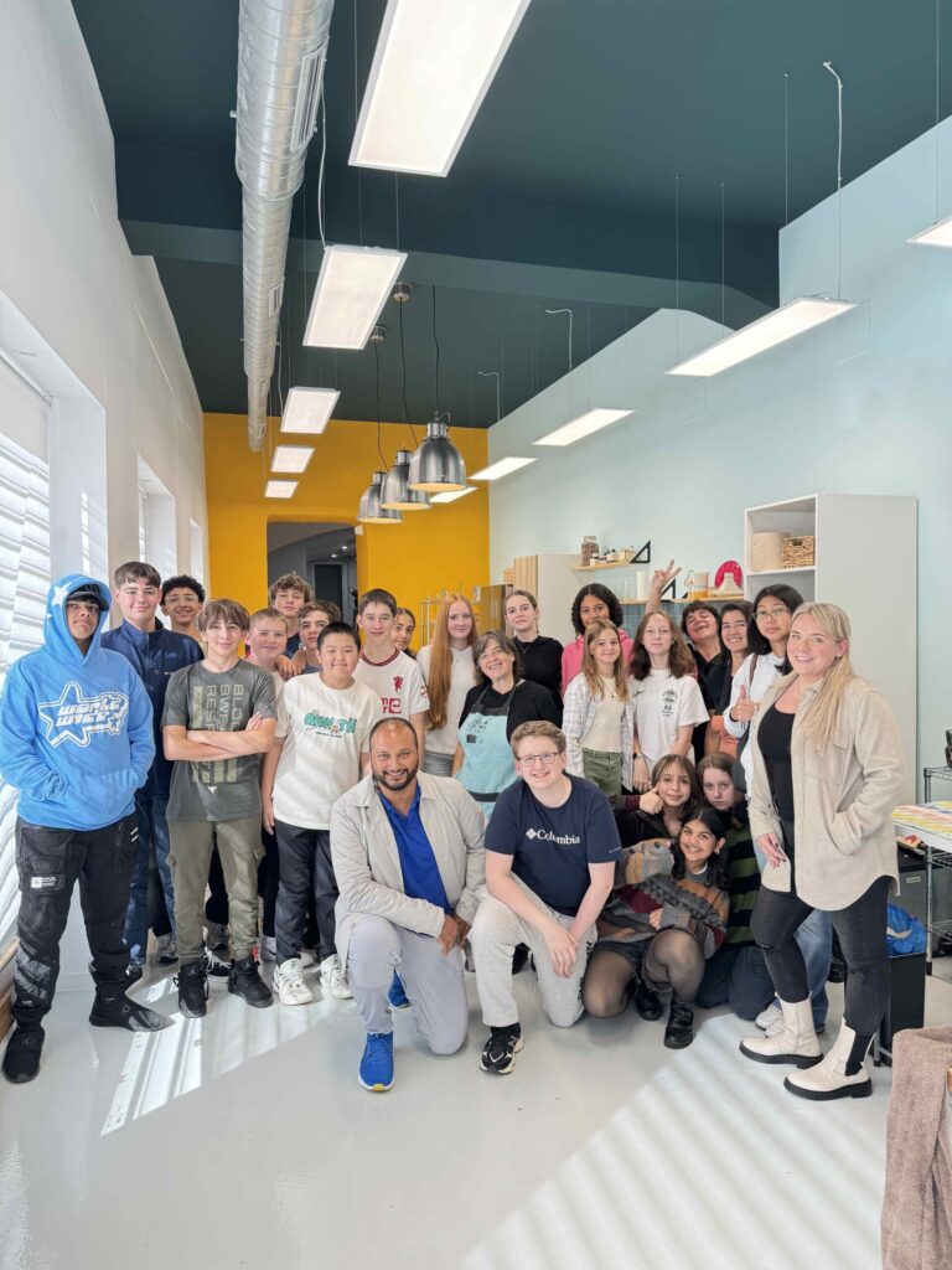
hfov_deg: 56.8
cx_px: 476
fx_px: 880
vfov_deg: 71.6
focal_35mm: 24
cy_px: 635
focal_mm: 6.8
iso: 160
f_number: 1.8
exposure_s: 1/100
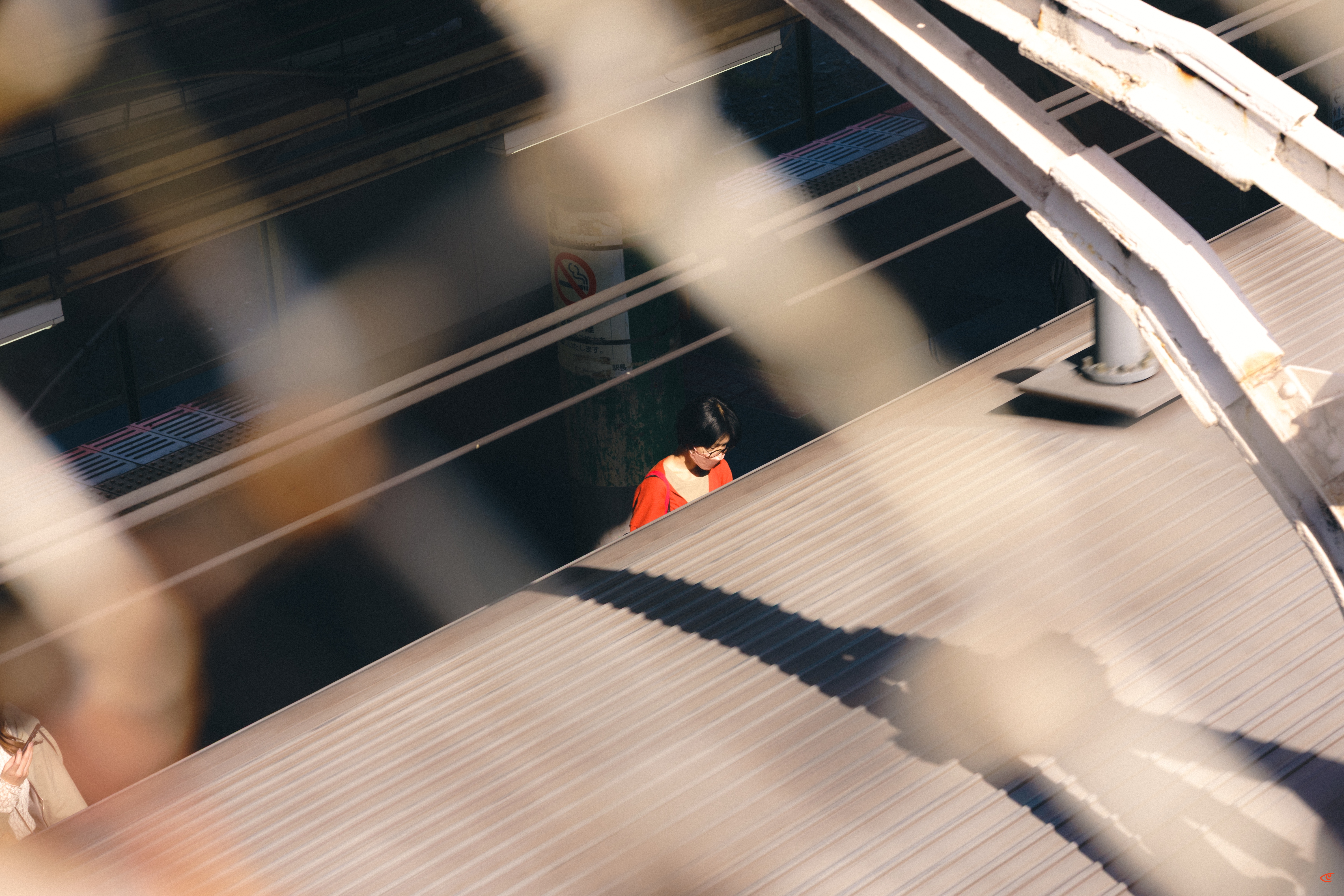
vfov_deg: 15.2
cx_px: 672
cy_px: 448
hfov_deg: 22.6
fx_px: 3360
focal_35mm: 90
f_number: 8
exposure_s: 1/200
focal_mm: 90
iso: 100
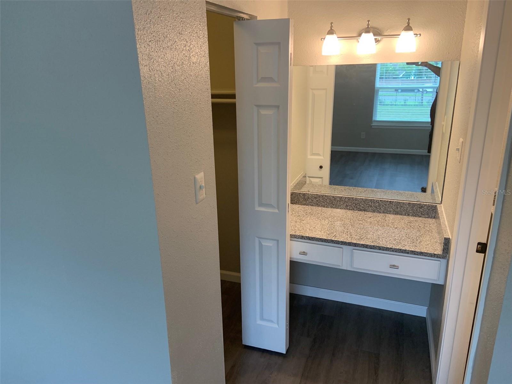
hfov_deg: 67.3
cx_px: 256
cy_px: 192
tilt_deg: -18.6
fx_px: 385
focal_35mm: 26
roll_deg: +2.0
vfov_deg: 53.1
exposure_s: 1/60
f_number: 1.8
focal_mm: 4.25
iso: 100
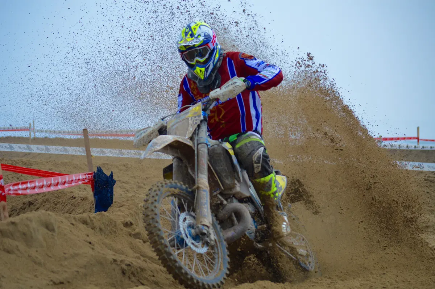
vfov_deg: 9.9
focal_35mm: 138
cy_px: 144
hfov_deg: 14.9
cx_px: 218
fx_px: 1666
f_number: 5
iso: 400
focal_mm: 92
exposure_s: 1/1250
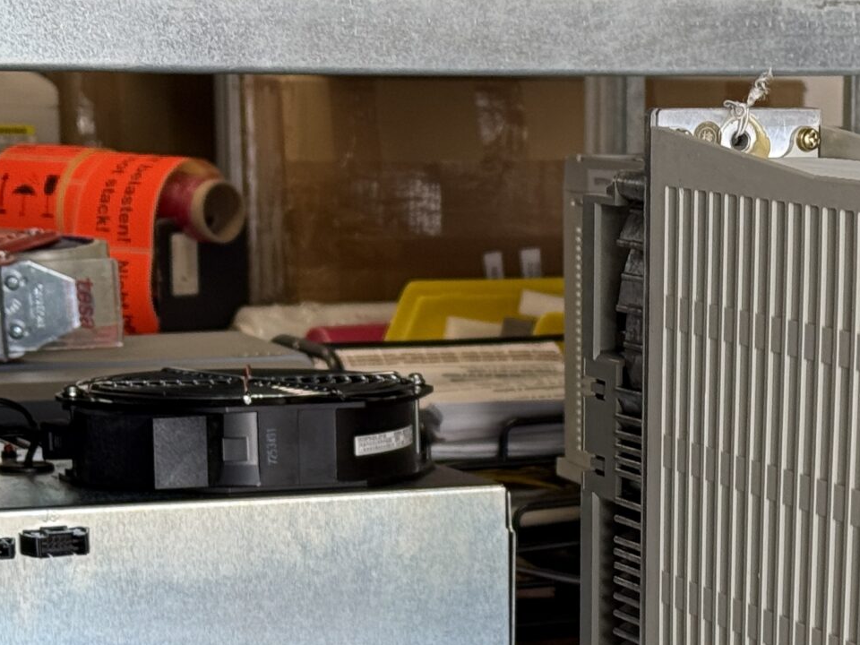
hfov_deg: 15.3
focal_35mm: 128
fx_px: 3180
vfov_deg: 11.4
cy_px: 727
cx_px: 669
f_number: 1.78
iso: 64
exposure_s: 1/121
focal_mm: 6.76
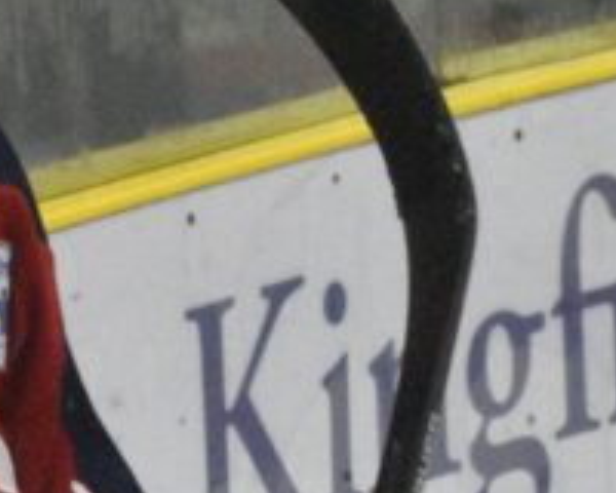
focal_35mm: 576
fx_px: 10501
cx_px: -342
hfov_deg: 3.3
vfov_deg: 2.7
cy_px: 399
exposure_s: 1/400
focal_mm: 80
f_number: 10
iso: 10000
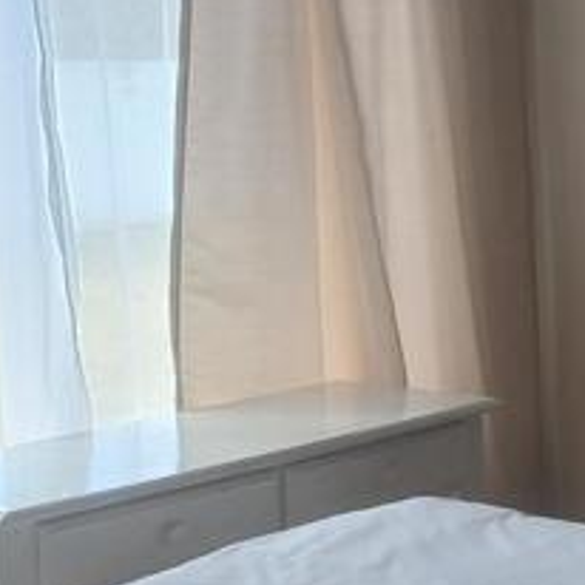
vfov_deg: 20.1
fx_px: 1644
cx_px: 699
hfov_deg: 19.1
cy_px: 182
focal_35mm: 86
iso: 40
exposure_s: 1/50
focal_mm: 4.6
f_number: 1.8
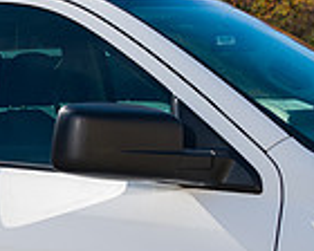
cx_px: -315
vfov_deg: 13.5
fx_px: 1059
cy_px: 177
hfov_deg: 14.1
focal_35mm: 114
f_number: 11
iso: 100
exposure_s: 1/200
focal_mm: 28
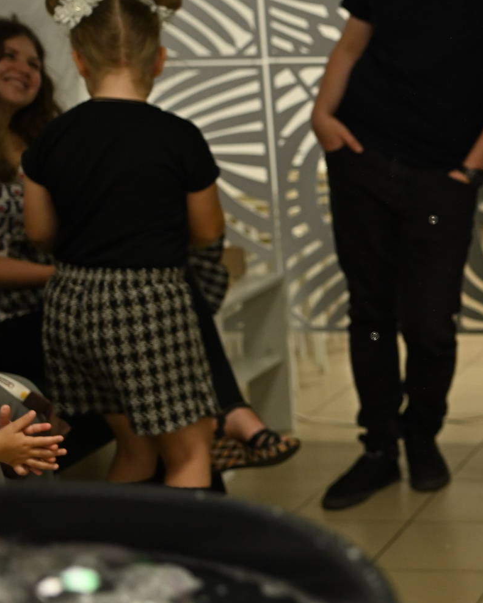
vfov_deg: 22.5
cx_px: 750
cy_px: 243
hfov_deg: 16.3
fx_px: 1519
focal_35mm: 85
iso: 800
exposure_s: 1/392
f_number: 2.2
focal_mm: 35
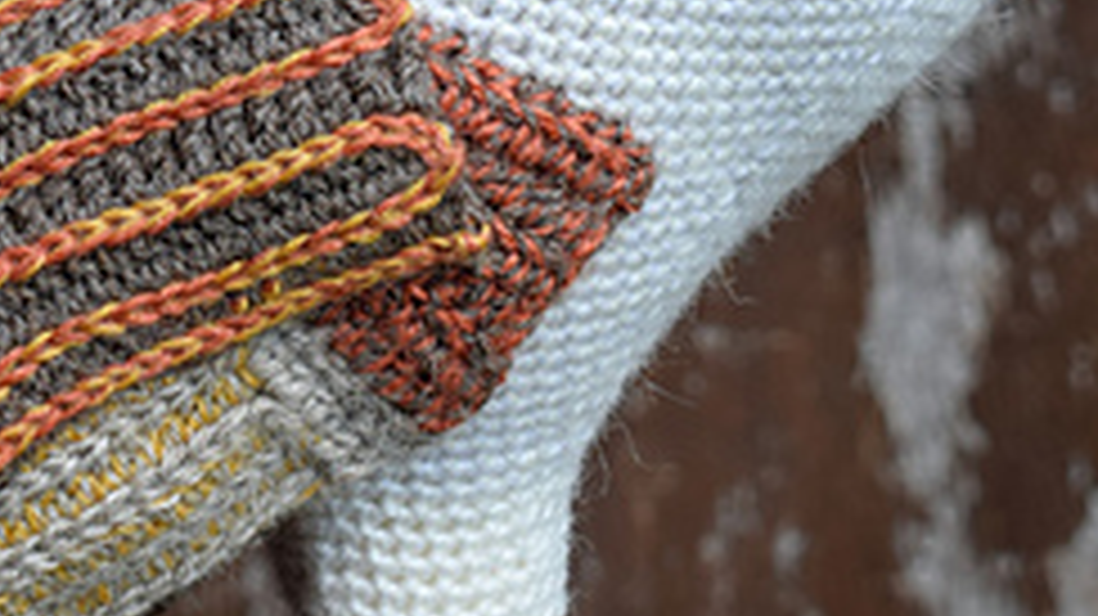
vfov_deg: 7.3
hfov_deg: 13.0
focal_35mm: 165
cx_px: 371
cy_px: -31
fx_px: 4802
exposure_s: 1/160
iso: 400
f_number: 6.3
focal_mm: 40
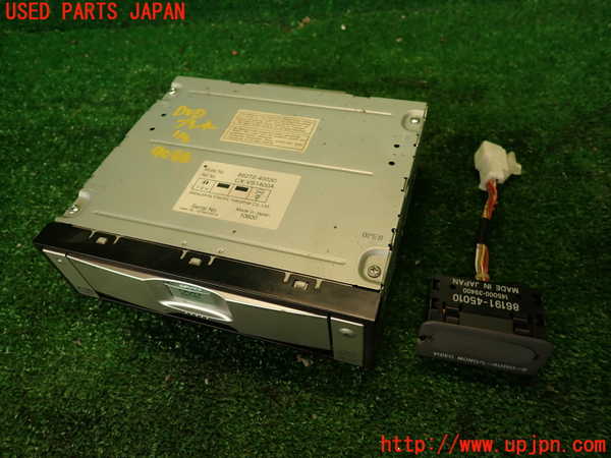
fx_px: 441
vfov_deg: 54.9
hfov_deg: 69.4
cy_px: 229
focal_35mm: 25
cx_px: 306
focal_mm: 4.5
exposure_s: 1/60
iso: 125
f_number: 2
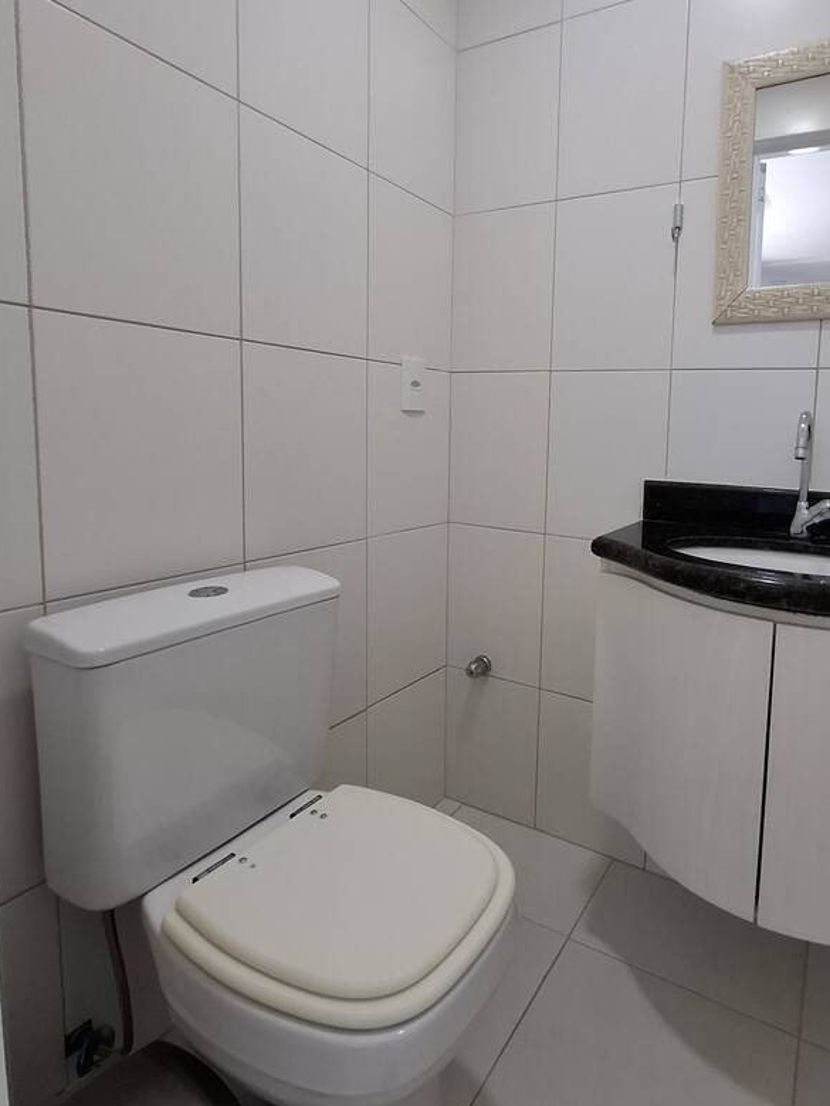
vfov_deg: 87.4
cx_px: 566
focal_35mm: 18
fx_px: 575
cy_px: 493
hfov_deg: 69.2
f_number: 2.2
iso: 100
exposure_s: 1/40
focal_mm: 1.74
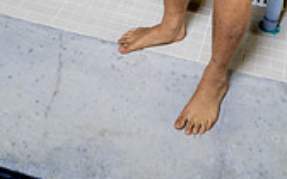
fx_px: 555
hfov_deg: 28.7
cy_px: -182
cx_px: 203
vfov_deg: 14.9
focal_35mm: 71
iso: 320
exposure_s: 1/250
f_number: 5.6
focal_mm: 26
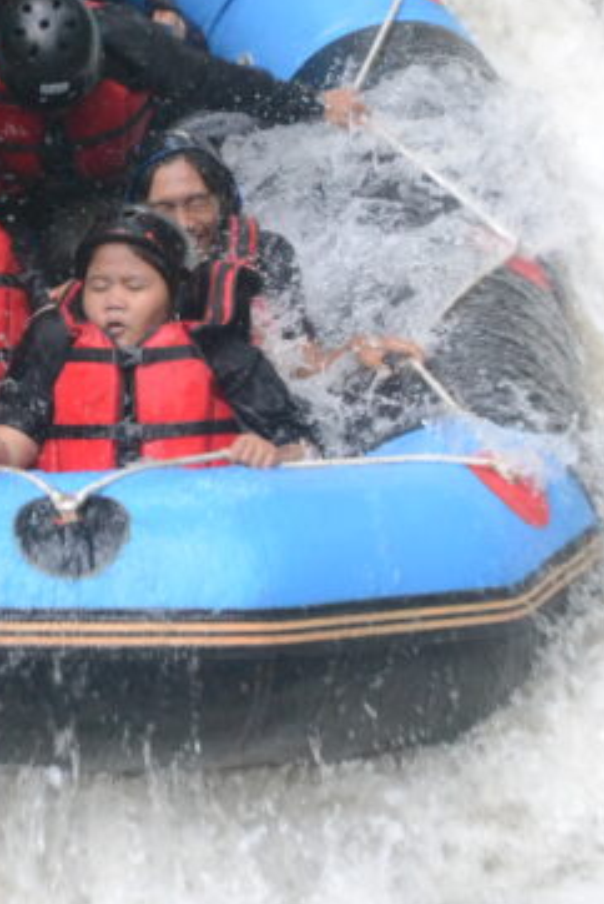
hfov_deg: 7.5
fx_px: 4574
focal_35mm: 182
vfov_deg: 11.3
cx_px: 151
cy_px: 245
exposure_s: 1/250
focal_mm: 55
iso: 3200
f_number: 5.6
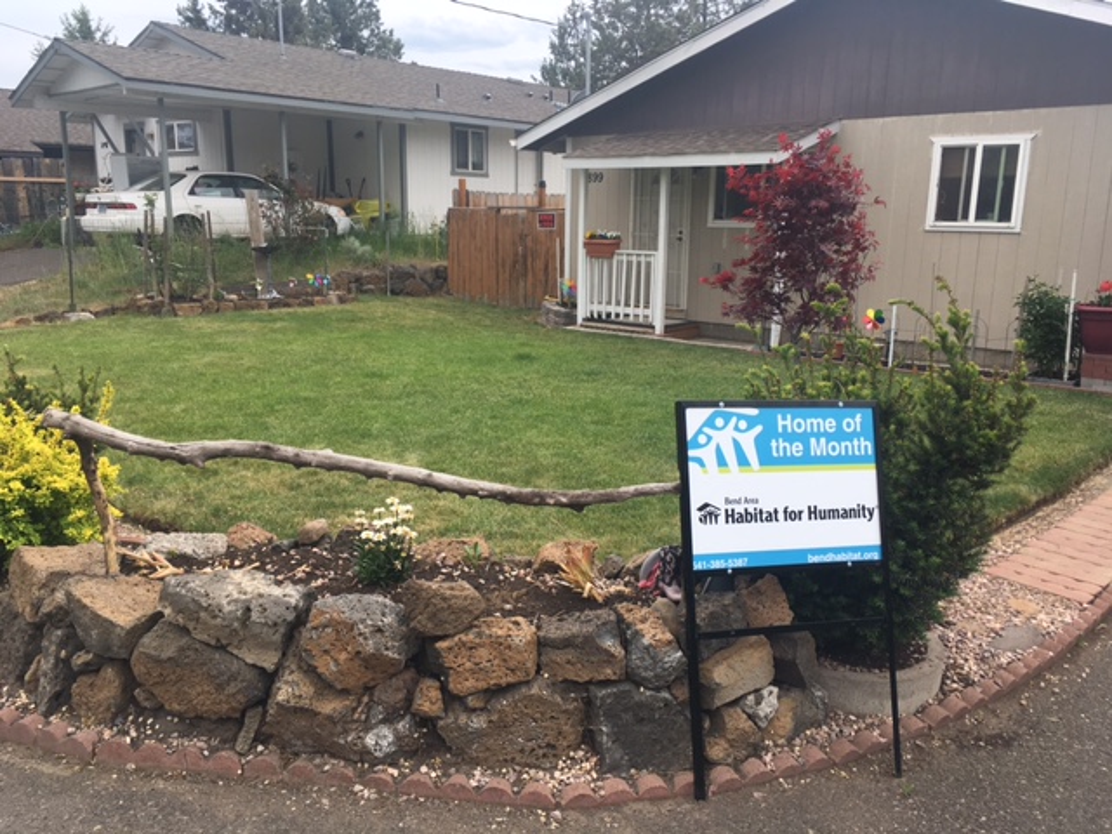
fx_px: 932
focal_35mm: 29
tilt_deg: -11.4
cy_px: 417
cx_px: 556
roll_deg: -0.5
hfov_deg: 61.7
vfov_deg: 48.2
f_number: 2.2
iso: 25
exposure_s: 1/777
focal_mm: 4.15
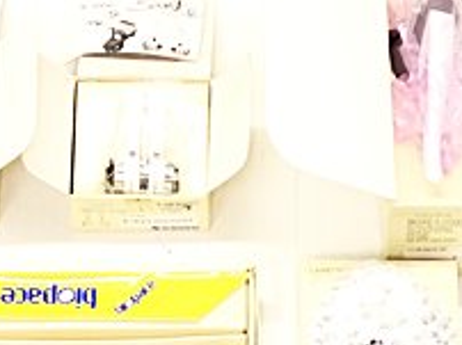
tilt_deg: -55.3
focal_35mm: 206
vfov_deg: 7.2
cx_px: 467
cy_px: 98
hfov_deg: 9.5
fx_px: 2746
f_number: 2.4
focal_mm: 6
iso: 100
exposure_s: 1/33
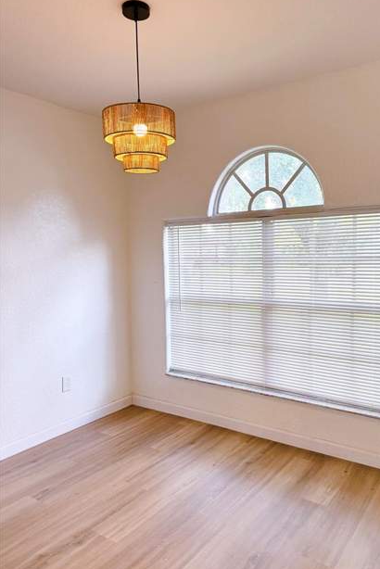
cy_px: 284
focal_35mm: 26
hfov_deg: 49.4
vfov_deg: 69.4
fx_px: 411
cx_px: 221
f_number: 1.78
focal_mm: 6.76
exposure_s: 1/228
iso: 125
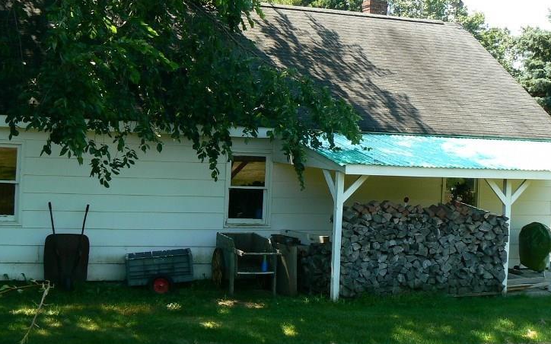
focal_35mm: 54
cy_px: 132
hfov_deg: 37.4
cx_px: 216
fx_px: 811
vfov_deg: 23.9
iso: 80
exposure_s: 1/125
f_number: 5.6
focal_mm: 6
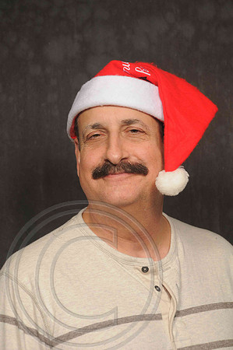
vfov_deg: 19.5
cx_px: 116
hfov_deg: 13.0
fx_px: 1022
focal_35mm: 105
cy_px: 175
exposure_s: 1/60
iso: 200
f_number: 6.3
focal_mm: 70
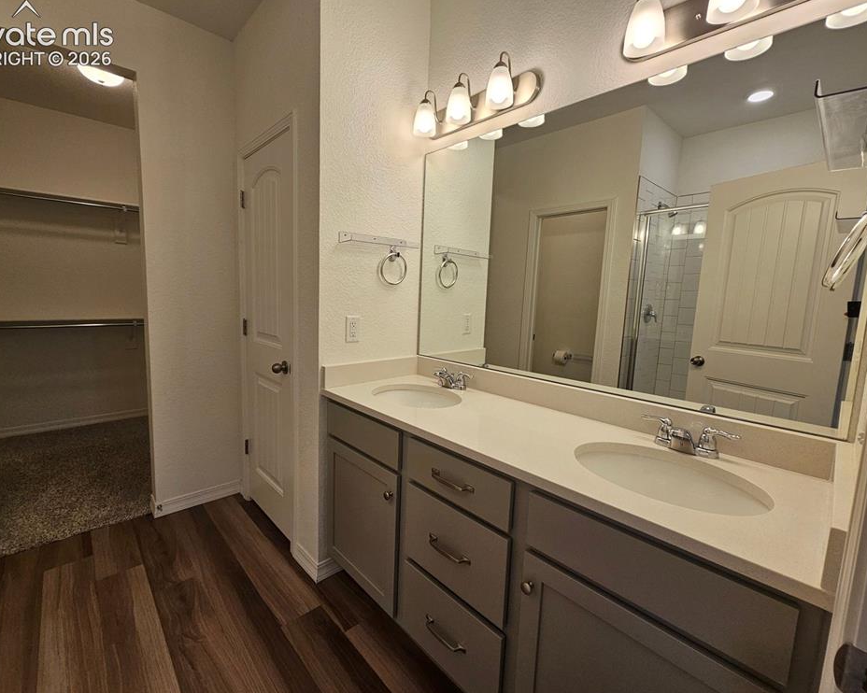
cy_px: 341
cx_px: 409
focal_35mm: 14
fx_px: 359
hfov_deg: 100.6
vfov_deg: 88.0
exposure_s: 1/120
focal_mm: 2.2
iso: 80
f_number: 2.2
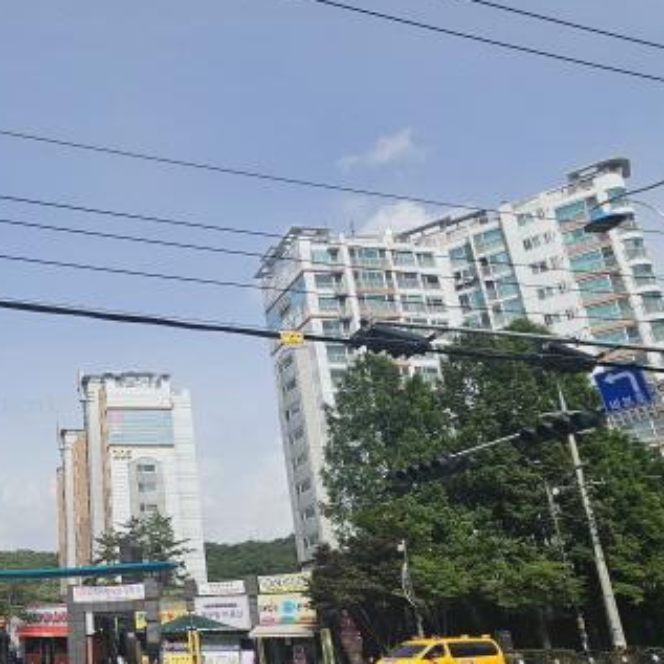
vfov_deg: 54.9
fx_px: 629
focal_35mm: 29
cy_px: 419
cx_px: 6
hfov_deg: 46.8
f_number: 2.2
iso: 50
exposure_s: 1/3291
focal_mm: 2.2
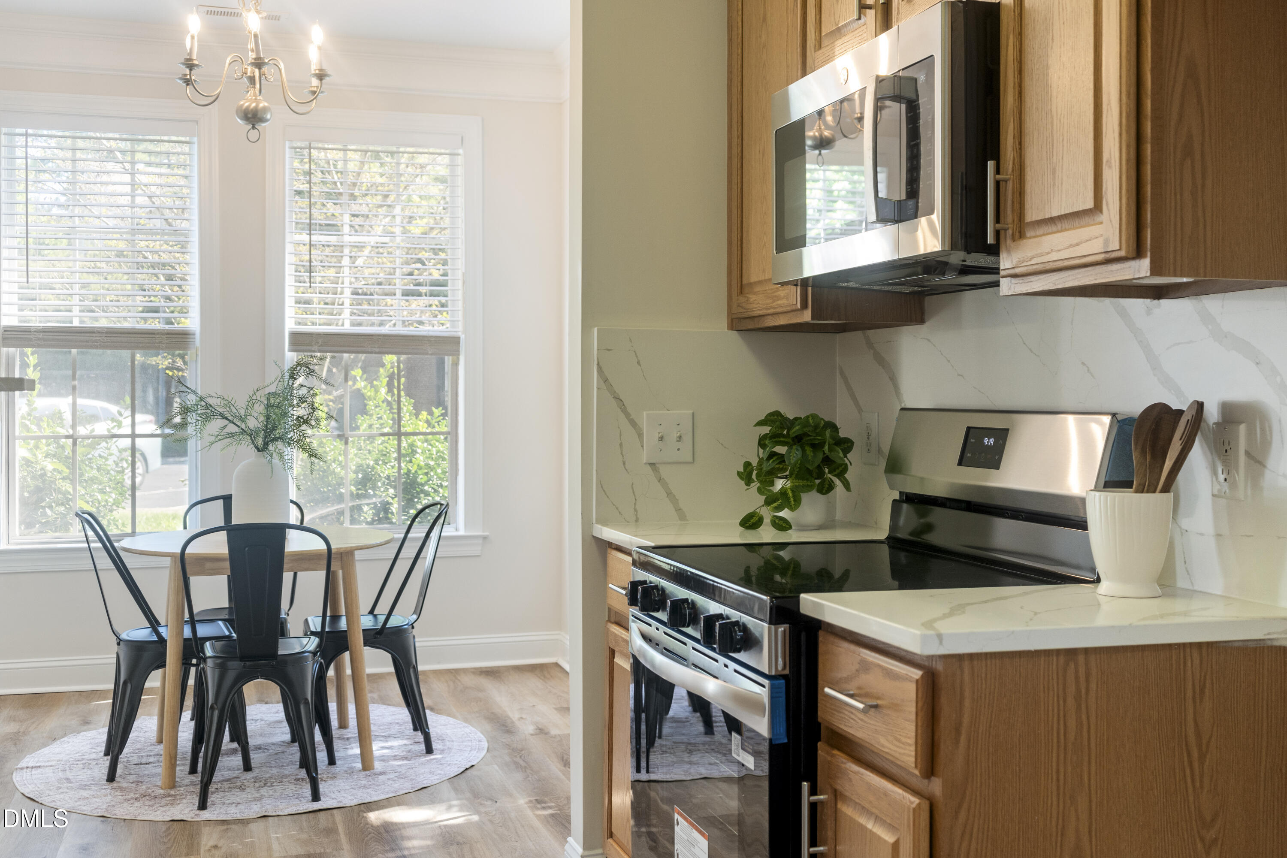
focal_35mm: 38
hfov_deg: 50.7
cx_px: 644
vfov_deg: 35.1
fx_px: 1358
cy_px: 429
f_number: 4.5
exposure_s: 1/15
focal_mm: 38
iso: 800
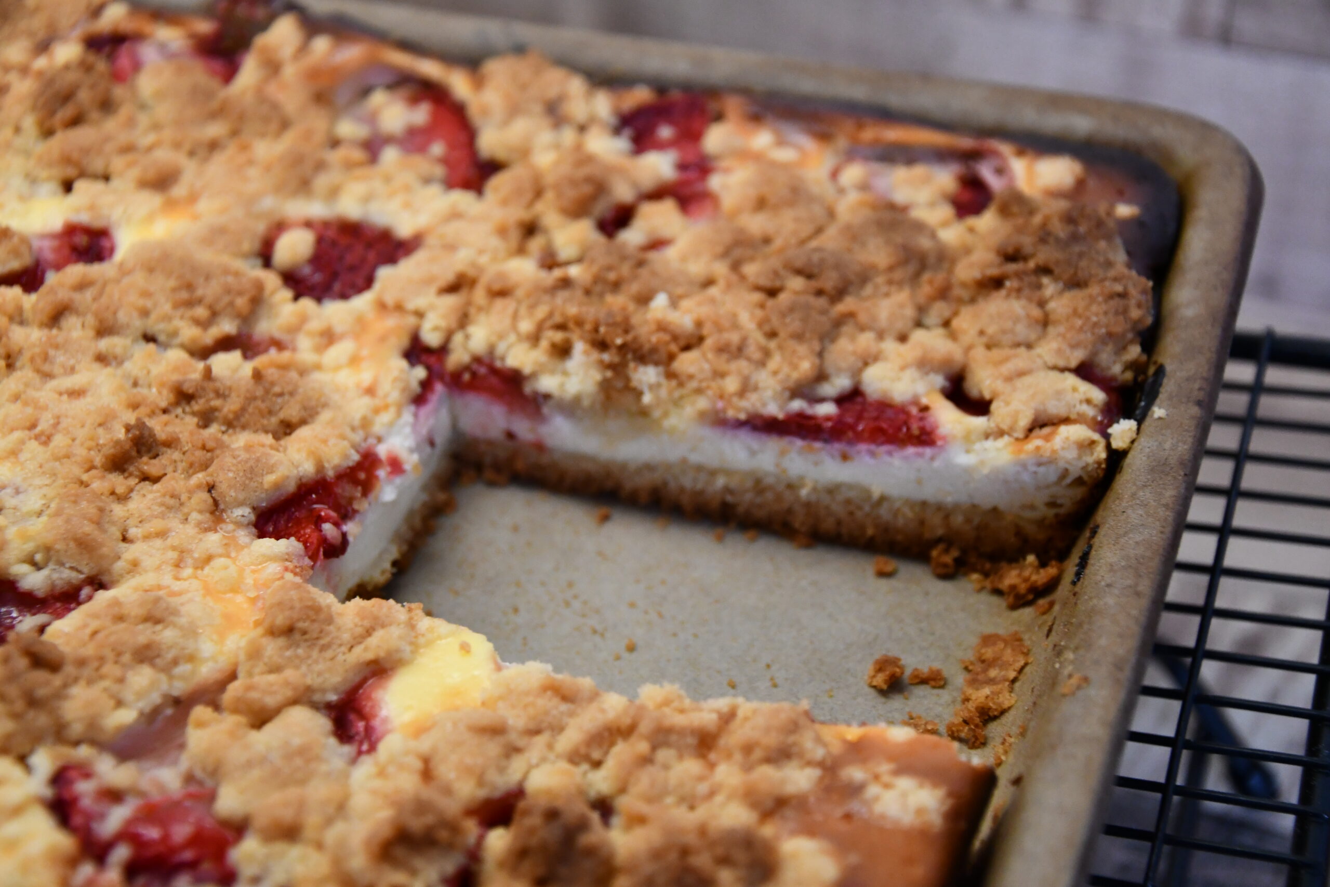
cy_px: 444
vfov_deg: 18.2
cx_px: 665
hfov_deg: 27.0
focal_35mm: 75
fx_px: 2771
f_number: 5
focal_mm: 50
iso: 2200
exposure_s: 1/125
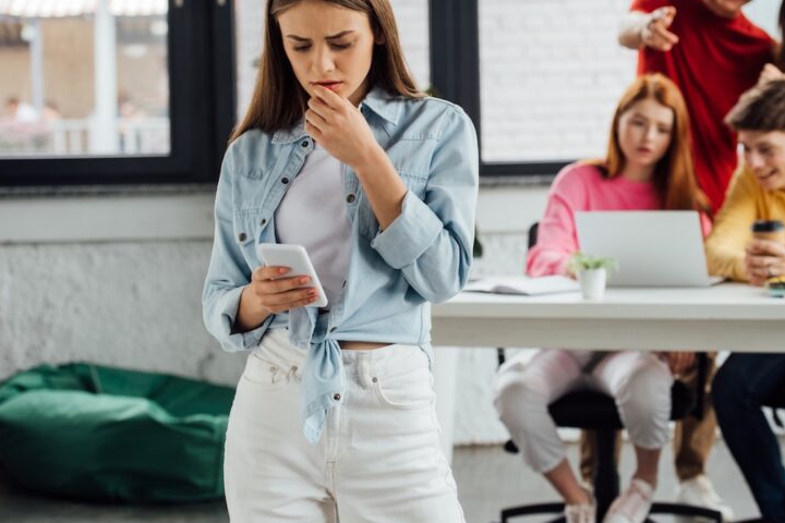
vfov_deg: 12.3
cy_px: 208
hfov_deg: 18.4
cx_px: 533
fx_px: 2420
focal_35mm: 111
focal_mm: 78
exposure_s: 1/160
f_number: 4
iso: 200
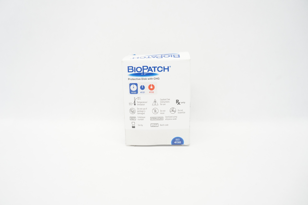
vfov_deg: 47.8
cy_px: 102
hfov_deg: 67.4
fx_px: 231
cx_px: 154
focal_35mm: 27
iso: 800
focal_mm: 18
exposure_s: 1/80
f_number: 5.6
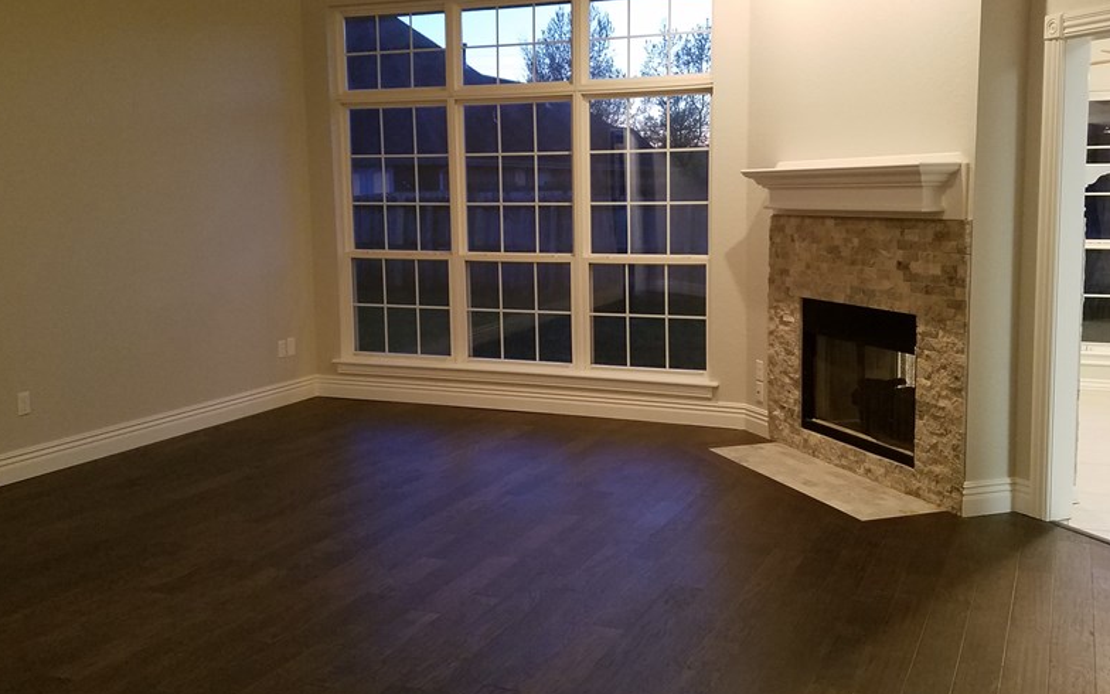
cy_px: 283
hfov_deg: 54.0
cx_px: 571
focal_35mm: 36
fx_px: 1089
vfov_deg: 35.2
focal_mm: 4.2
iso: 200
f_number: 1.7
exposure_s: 1/20
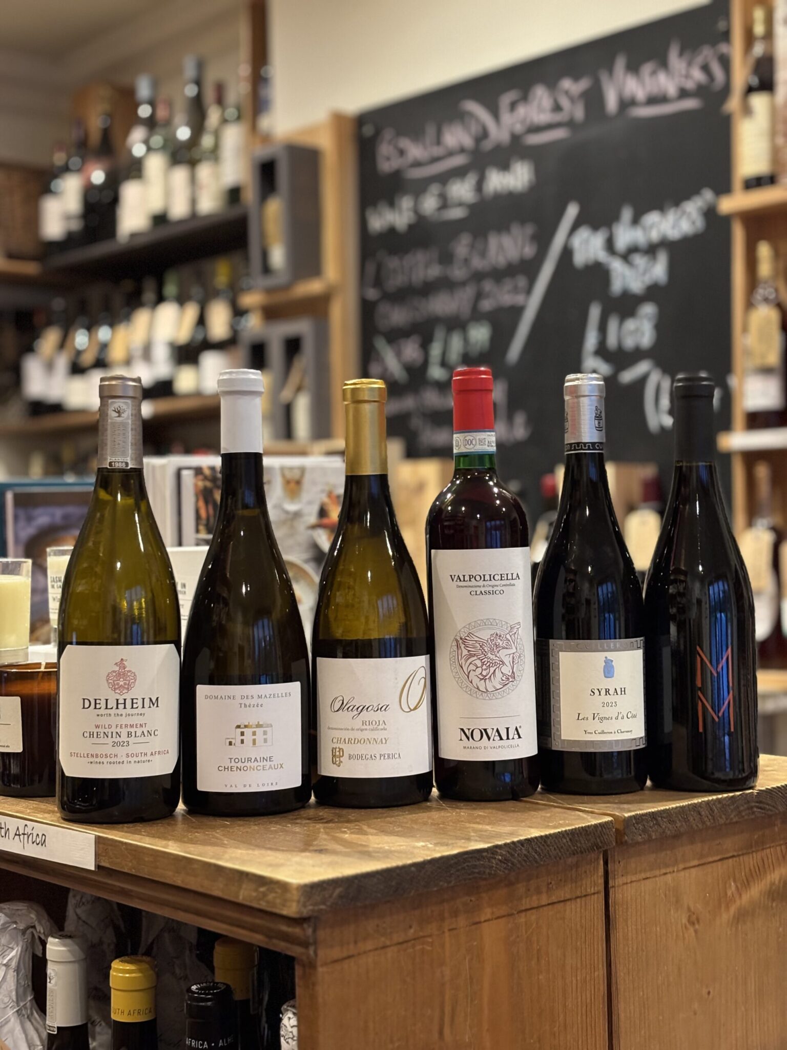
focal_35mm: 52
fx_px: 1576
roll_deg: +0.9
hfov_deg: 28.0
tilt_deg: +0.3
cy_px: 525
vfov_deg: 36.8
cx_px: 394
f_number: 1.6
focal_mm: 5.96
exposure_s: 1/25
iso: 320
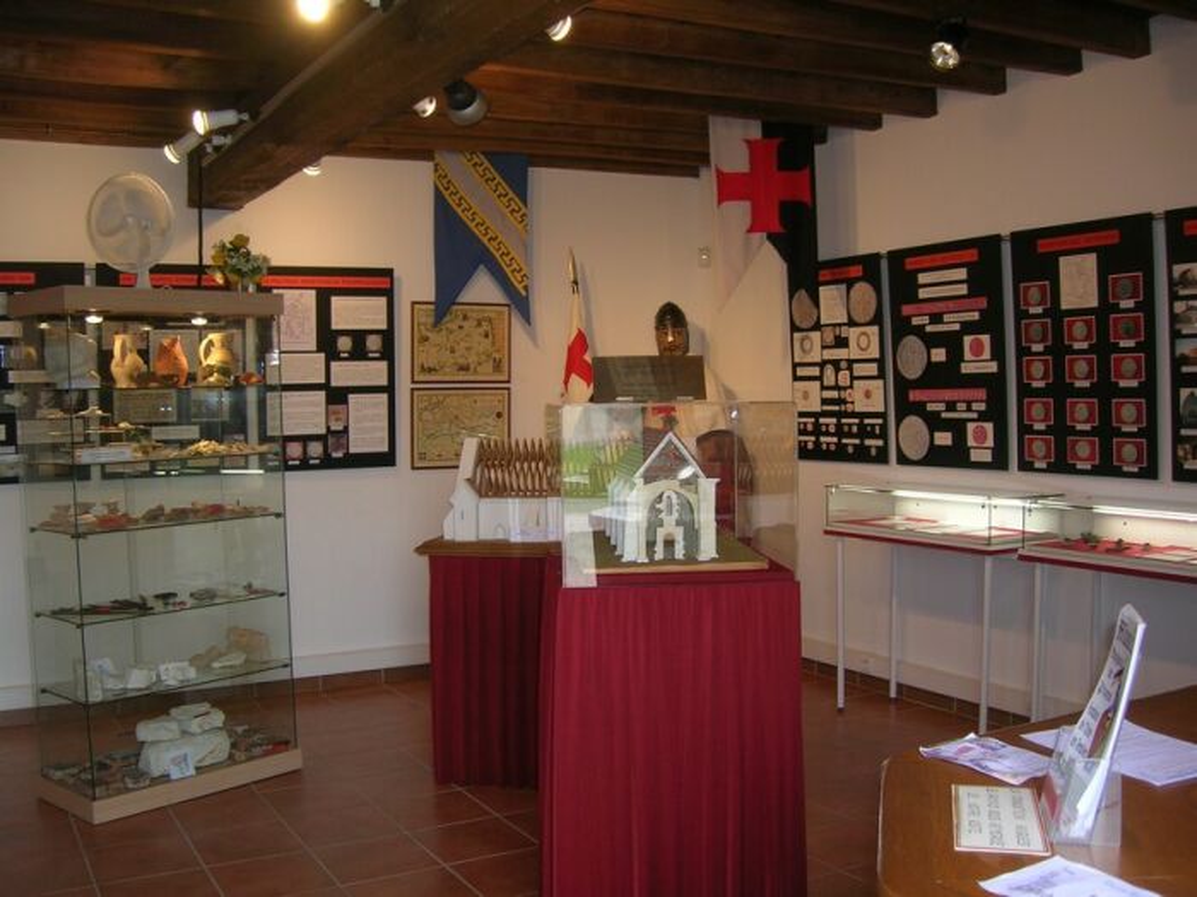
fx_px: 1176
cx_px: 598
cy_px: 448
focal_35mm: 34
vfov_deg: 41.8
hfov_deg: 54.0
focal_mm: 5.7
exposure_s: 1/30
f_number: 2.9
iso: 50
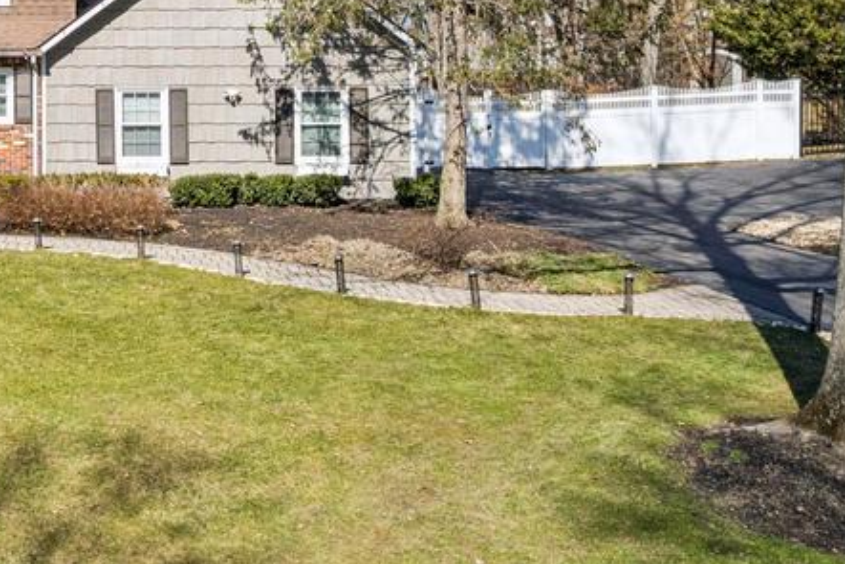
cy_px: 56
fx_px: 1197
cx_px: 36
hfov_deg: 35.8
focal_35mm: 51
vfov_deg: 25.7
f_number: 2.8
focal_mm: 8.38
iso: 100
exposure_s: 1/1500
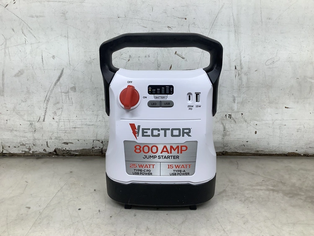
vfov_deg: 45.5
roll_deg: -0.5
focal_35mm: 31
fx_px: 281
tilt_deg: -13.1
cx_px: 157
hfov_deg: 58.3
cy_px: 118
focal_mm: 3.3
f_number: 2.4
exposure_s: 1/100
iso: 50
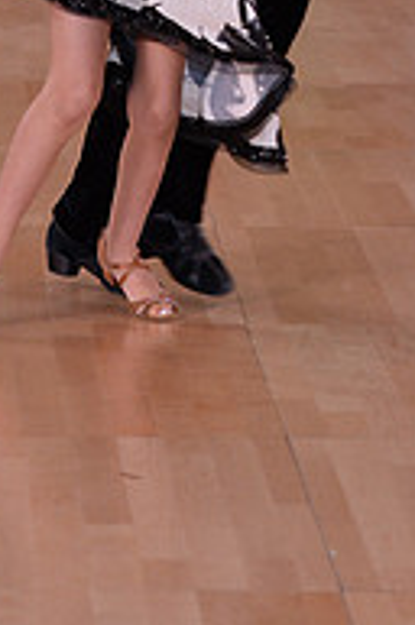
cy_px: -168
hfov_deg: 4.1
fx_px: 5726
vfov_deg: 6.2
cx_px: 109
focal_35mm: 330
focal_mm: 110
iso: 2000
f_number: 6.3
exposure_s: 1/250
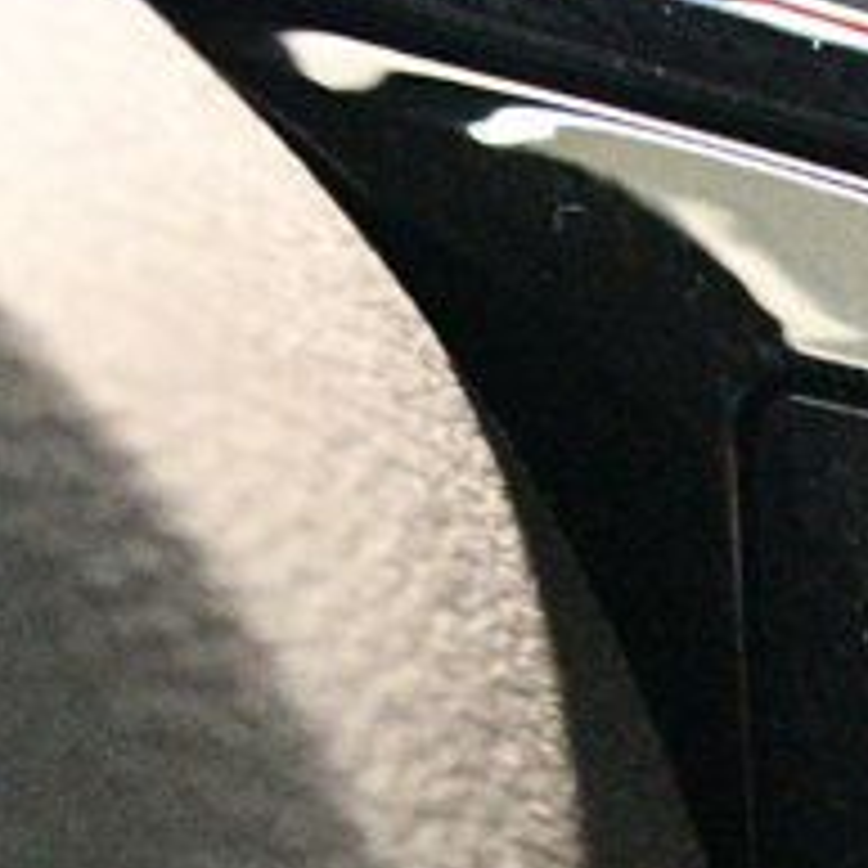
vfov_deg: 10.5
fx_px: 4596
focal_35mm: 162
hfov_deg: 9.9
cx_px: 1781
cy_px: 1178
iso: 12800
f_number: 4
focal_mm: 24
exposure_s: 1/30
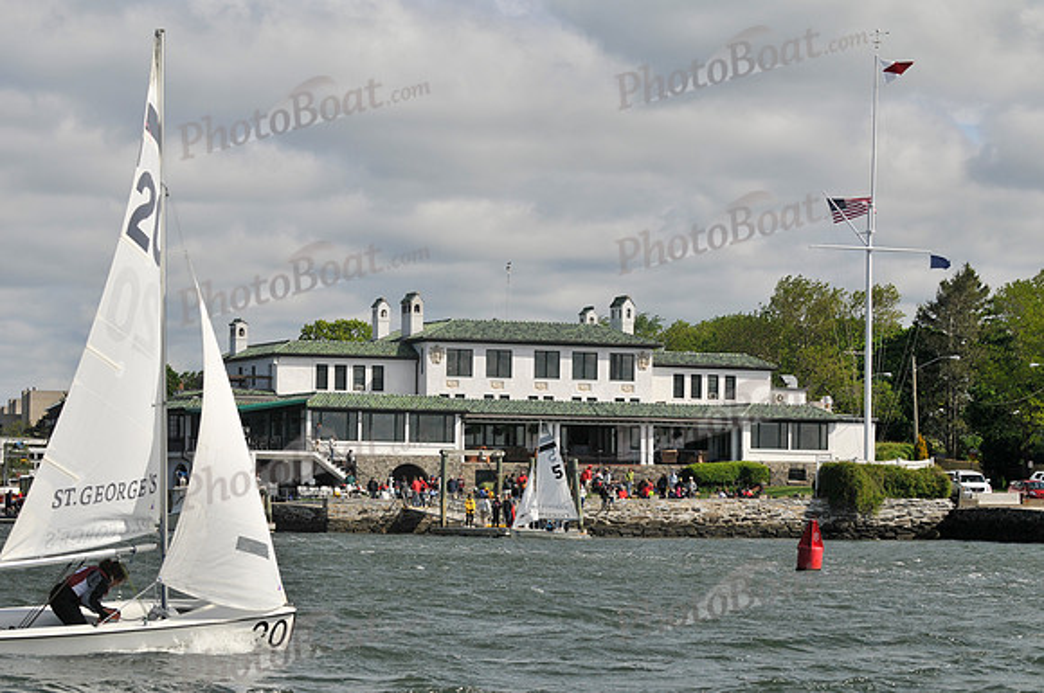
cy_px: 346
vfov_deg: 13.0
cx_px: 522
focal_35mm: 105
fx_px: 3041
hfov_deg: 19.5
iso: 200
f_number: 6.3
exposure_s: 1/1600
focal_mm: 70
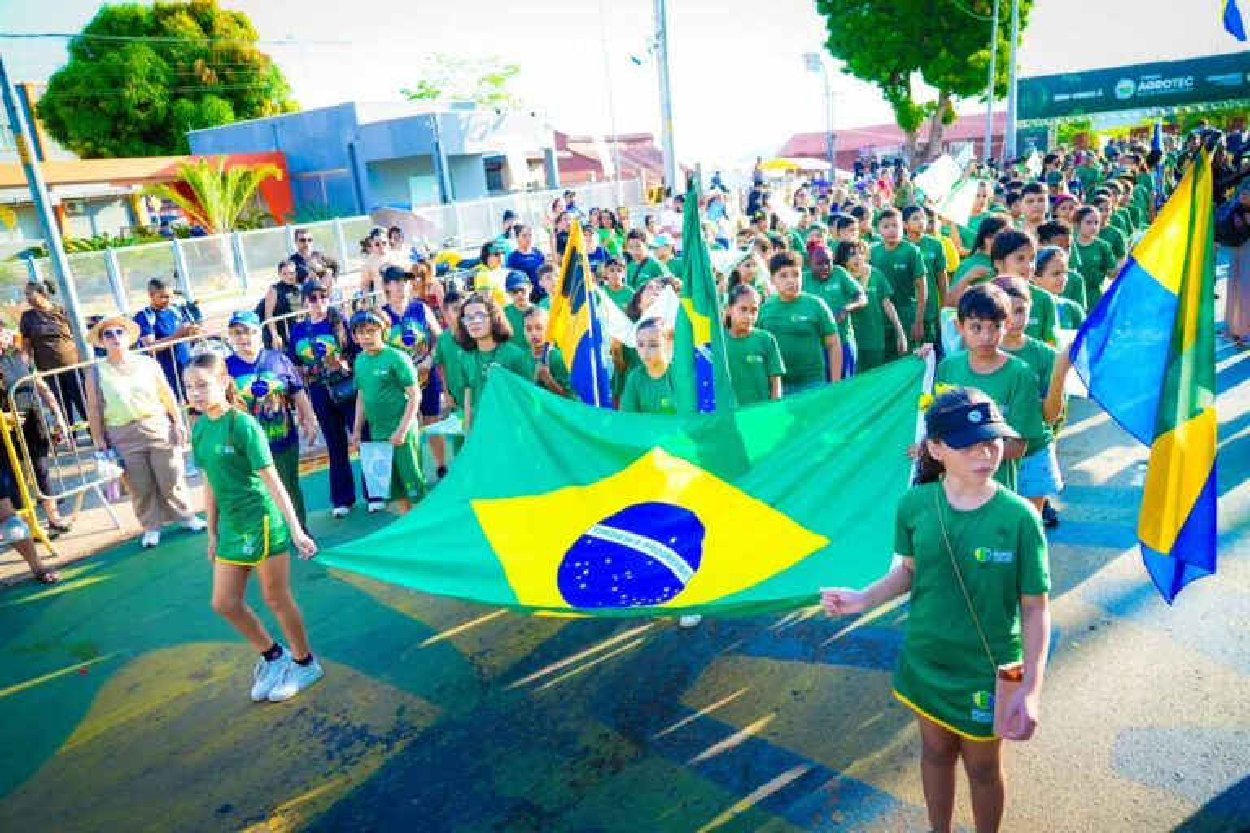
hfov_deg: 73.7
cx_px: 625
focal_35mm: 24
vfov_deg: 53.1
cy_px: 416
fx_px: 833
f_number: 4
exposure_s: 1/500
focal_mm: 24
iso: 500
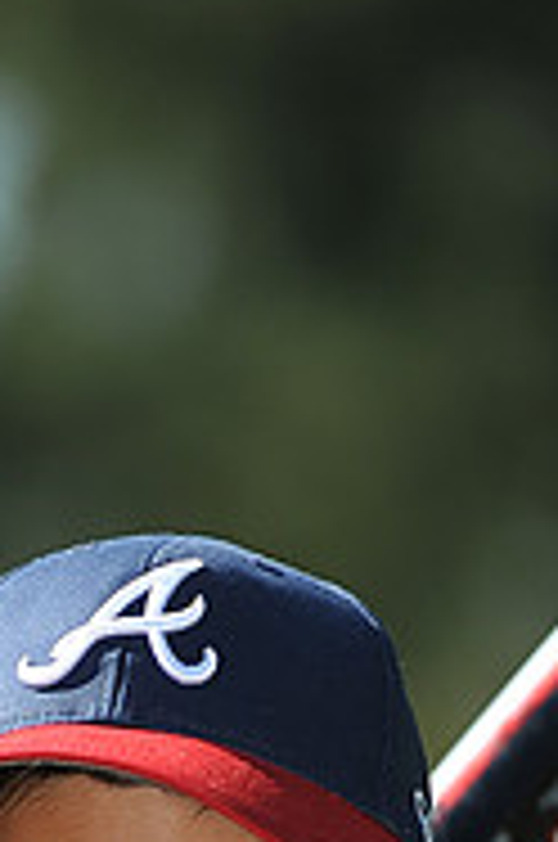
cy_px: 1202
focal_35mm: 621
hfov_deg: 2.2
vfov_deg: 3.3
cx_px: -45
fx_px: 14491
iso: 200
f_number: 4
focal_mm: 200
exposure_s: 1/1250
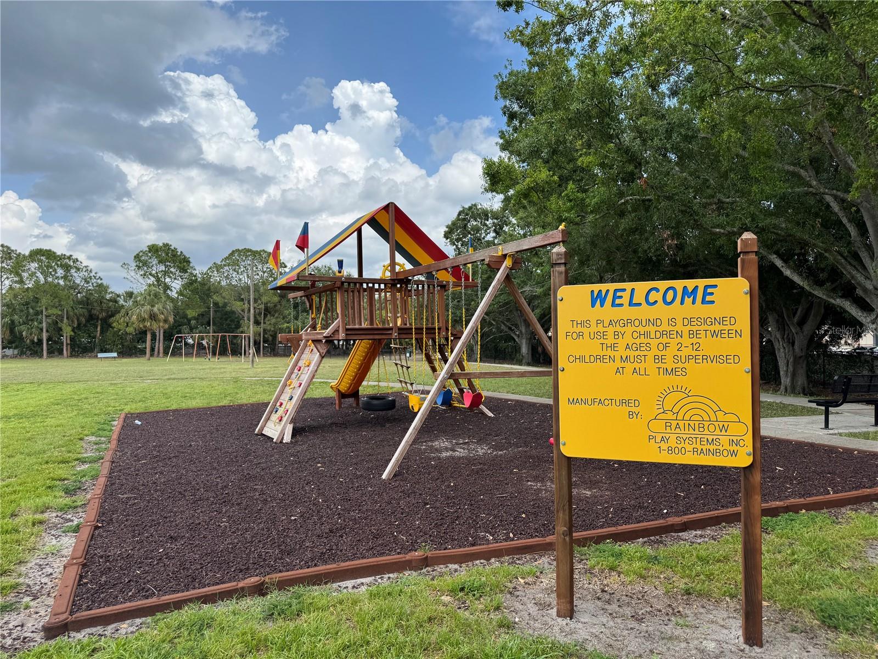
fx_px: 609
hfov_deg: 71.6
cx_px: 439
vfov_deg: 56.8
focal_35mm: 24
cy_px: 330
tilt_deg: +0.4
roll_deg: +0.3
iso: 80
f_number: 1.78
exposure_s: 1/2604
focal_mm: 6.76
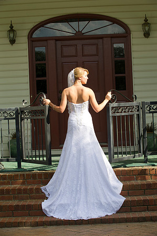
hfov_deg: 16.6
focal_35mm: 82
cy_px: 118
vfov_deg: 24.8
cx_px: 78
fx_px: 538
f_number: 7.1
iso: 250
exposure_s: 1/250
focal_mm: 82
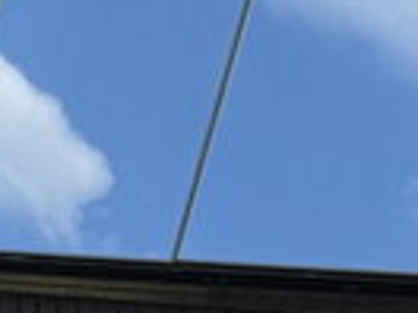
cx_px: 32
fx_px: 3381
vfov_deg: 5.2
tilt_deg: -7.7
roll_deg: -1.1
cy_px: 664
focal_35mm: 280
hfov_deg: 7.1
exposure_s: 1/1715
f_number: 1.78
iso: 64
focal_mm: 6.76
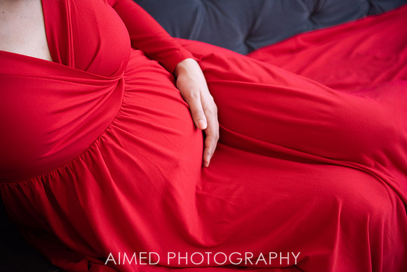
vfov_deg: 21.9
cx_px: 204
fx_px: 701
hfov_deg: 32.4
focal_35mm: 62
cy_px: 136
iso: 1000
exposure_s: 1/400
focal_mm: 62
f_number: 2.8
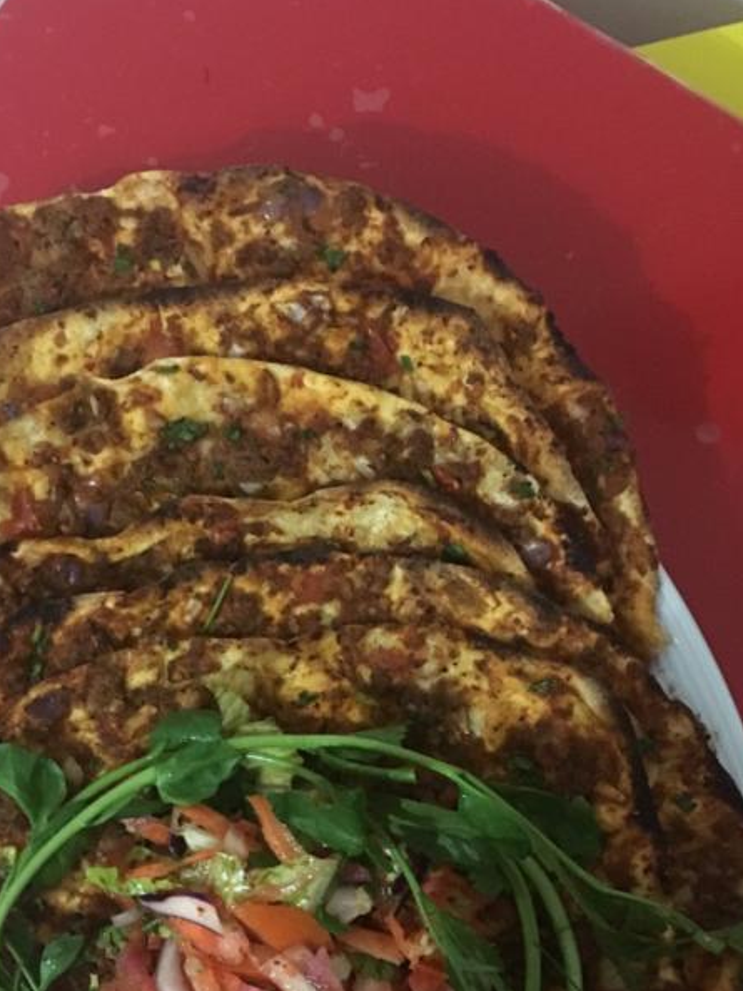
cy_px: 672
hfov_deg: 32.0
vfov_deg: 41.4
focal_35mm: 45
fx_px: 1287
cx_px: 264
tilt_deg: -82.1
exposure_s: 1/17
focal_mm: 4.15
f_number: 2.2
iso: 320
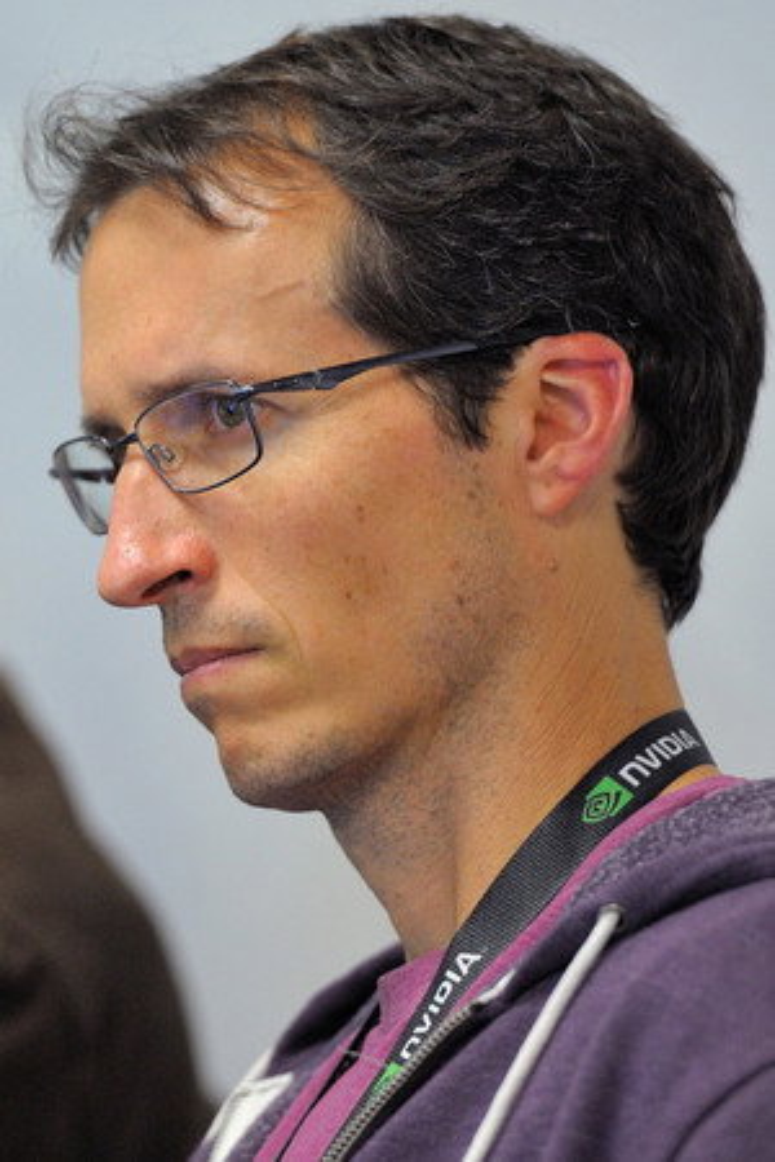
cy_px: 581
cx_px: 388
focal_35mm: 200
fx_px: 6458
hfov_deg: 6.9
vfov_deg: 10.3
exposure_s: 1/125
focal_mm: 200
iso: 1600
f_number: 2.8
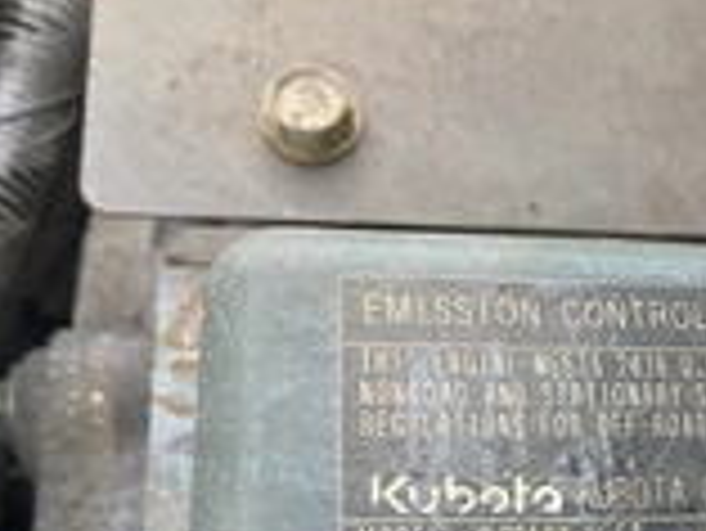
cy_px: 554
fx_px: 1510
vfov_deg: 19.3
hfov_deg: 24.2
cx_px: 823
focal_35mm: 74
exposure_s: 1/122
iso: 32
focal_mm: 3
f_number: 1.8
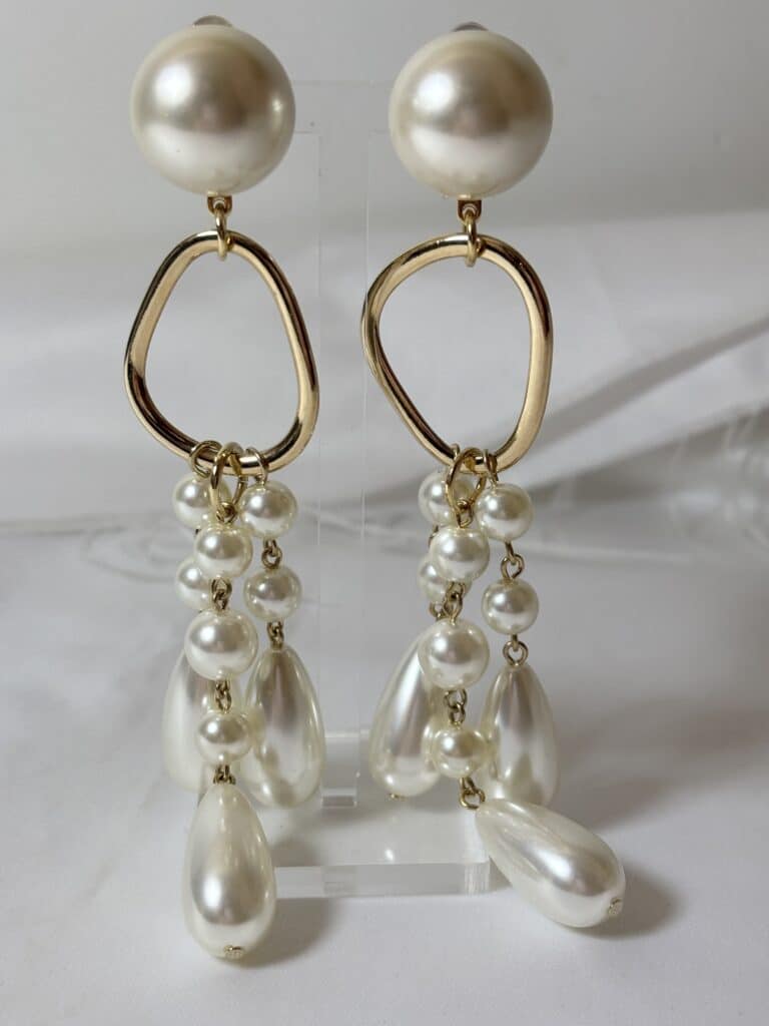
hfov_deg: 28.0
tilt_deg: -21.1
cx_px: 384
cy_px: 513
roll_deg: -0.3
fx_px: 1540
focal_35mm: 52
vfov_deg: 36.8
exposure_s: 1/227
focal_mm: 5.96
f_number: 1.6
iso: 32
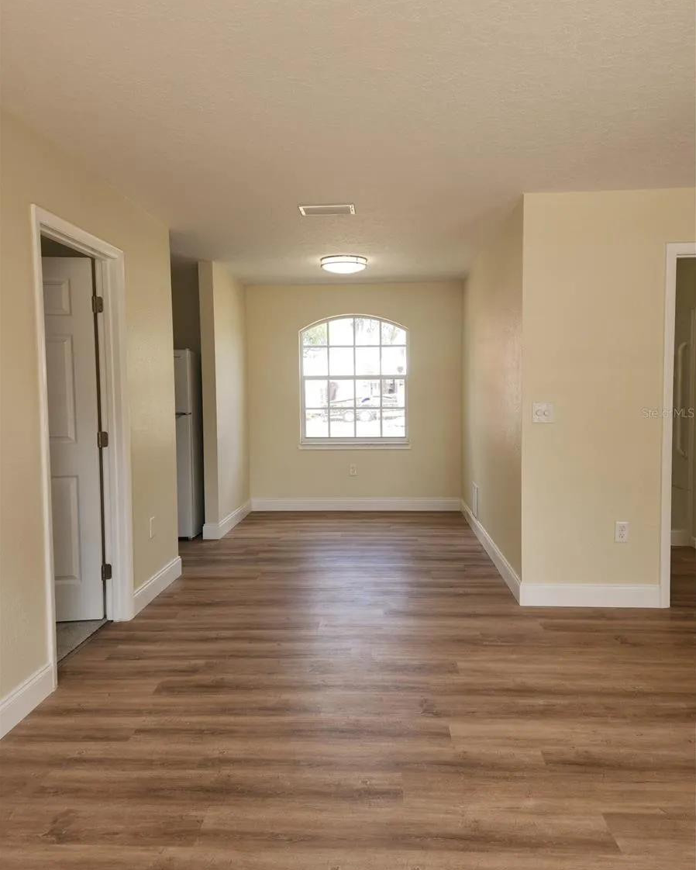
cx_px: 348
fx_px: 618
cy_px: 413
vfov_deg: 70.2
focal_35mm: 24
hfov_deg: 58.8
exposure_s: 1/120
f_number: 1.8
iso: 20
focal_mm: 5.4
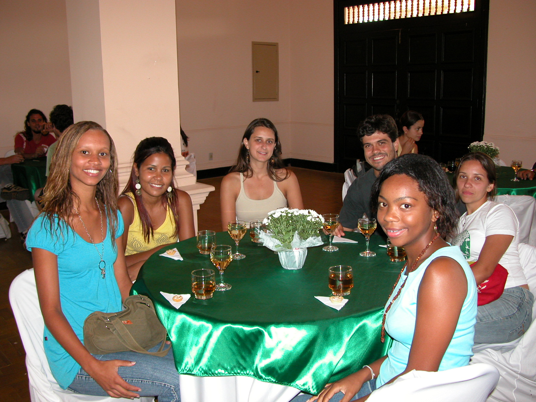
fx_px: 542
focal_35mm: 35
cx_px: 268
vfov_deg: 40.7
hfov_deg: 52.6
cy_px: 201
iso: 200
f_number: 2.8
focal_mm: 8.9
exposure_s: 1/60
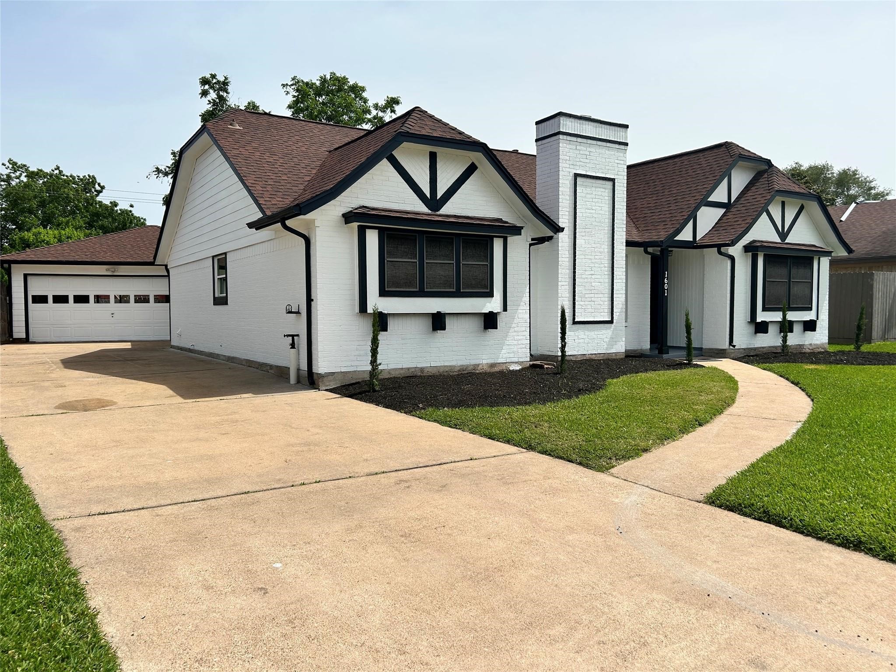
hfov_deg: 67.3
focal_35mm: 26
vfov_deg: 53.1
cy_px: 336
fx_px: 673
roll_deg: +0.4
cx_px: 448
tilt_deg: -2.4
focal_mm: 5.7
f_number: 1.5
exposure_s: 1/6211
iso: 50
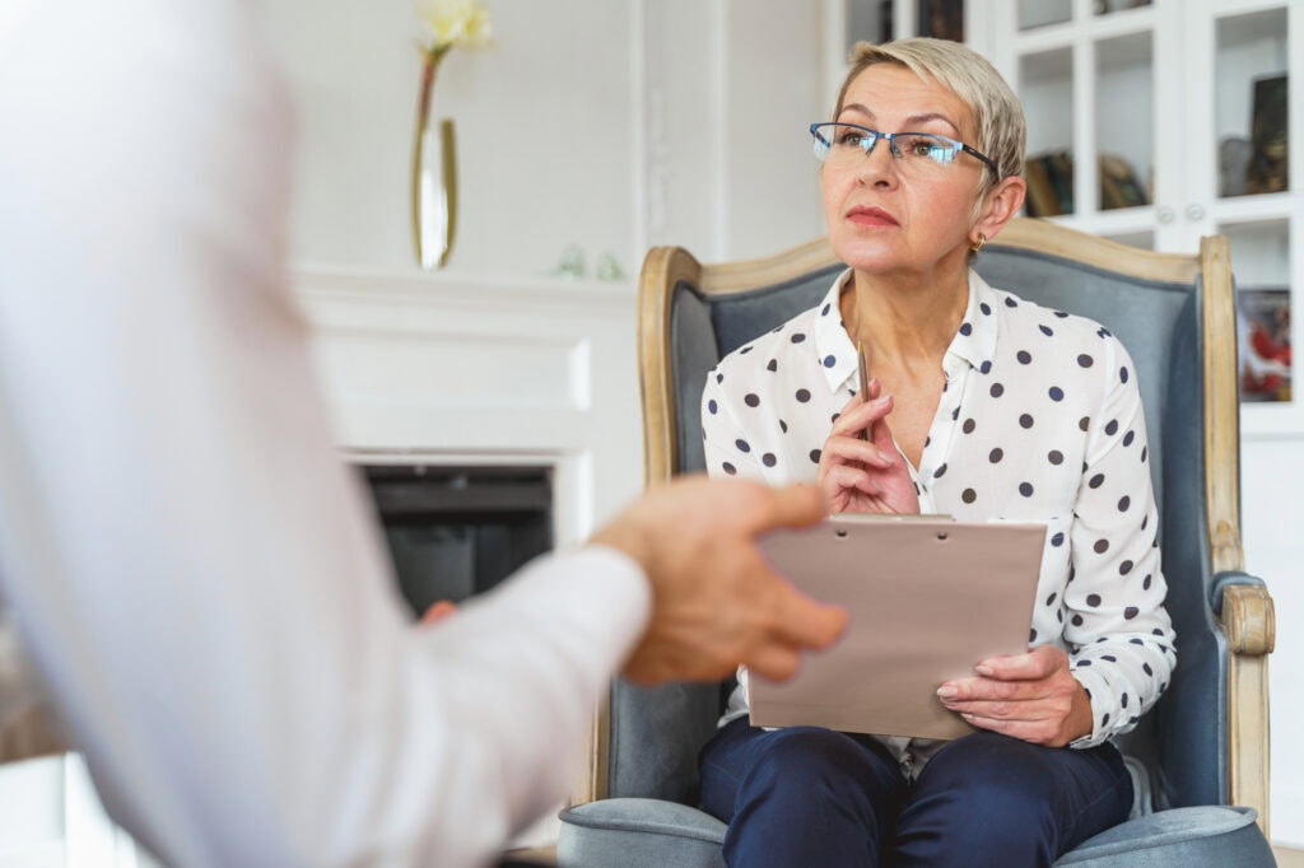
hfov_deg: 35.7
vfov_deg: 24.2
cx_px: 652
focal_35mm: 56
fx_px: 2028
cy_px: 434
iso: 250
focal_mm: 56
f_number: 3.2
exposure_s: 1/125
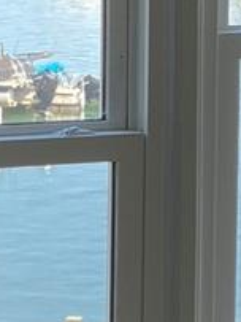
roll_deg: -1.6
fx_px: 1970
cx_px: 285
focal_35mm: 212
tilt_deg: -3.8
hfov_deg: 7.0
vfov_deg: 9.3
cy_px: 75
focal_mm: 3.99
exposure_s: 1/120
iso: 32
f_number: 1.8
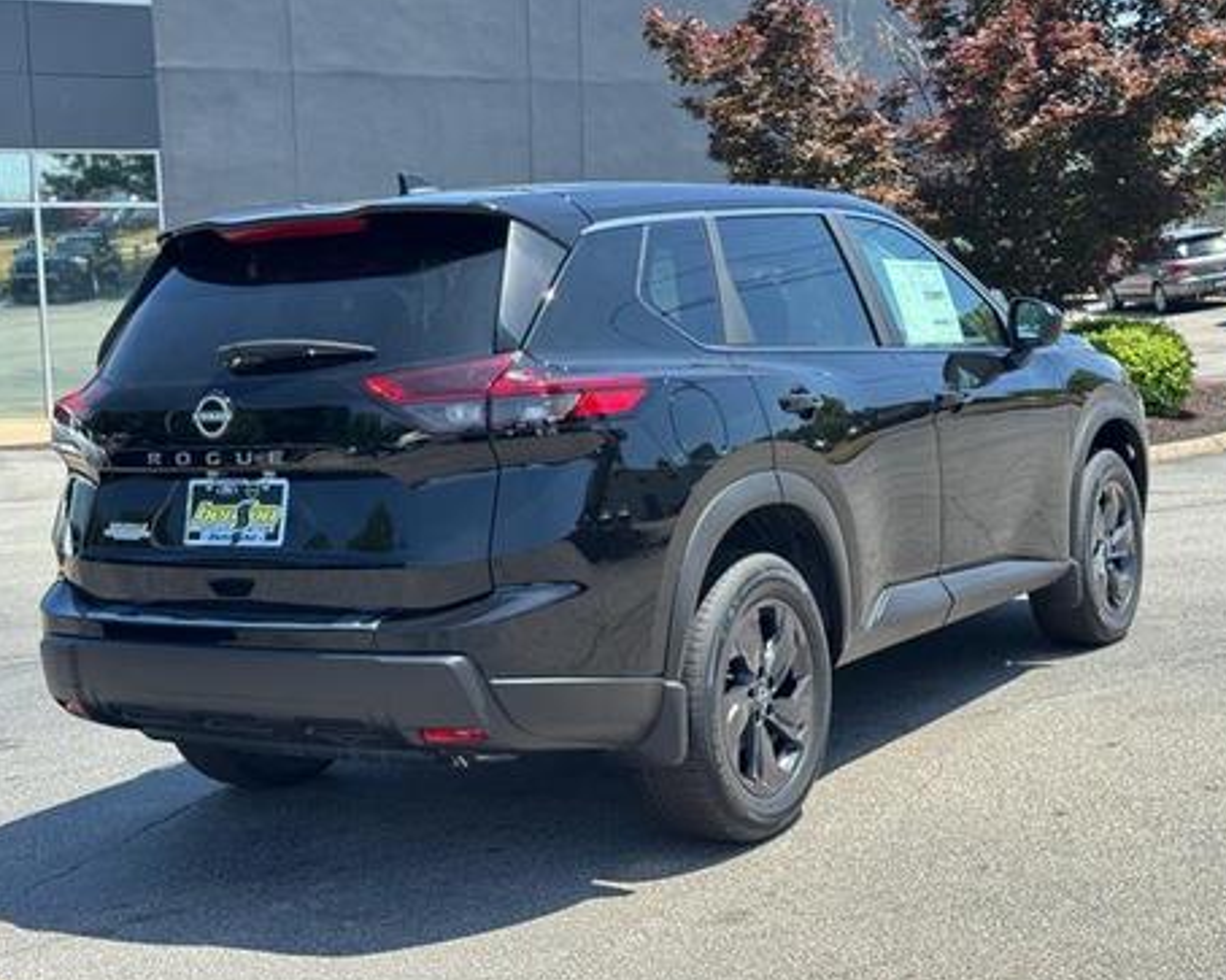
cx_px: 608
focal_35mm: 52
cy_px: 489
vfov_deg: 29.1
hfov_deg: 36.0
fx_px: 1886
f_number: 1.78
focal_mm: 6.76
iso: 64
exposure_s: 1/1152
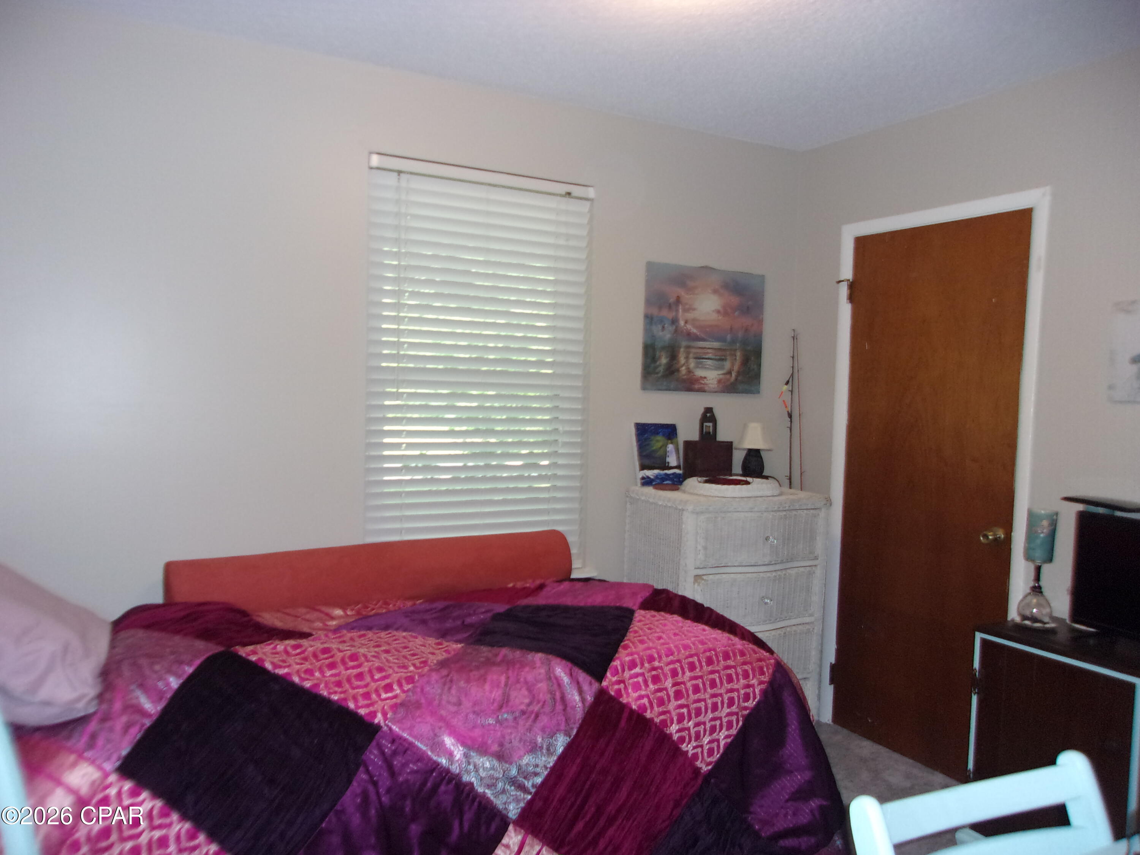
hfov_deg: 65.3
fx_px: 889
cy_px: 428
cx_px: 570
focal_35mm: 27
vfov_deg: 51.4
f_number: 3
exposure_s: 1/34
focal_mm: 4.9
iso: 200
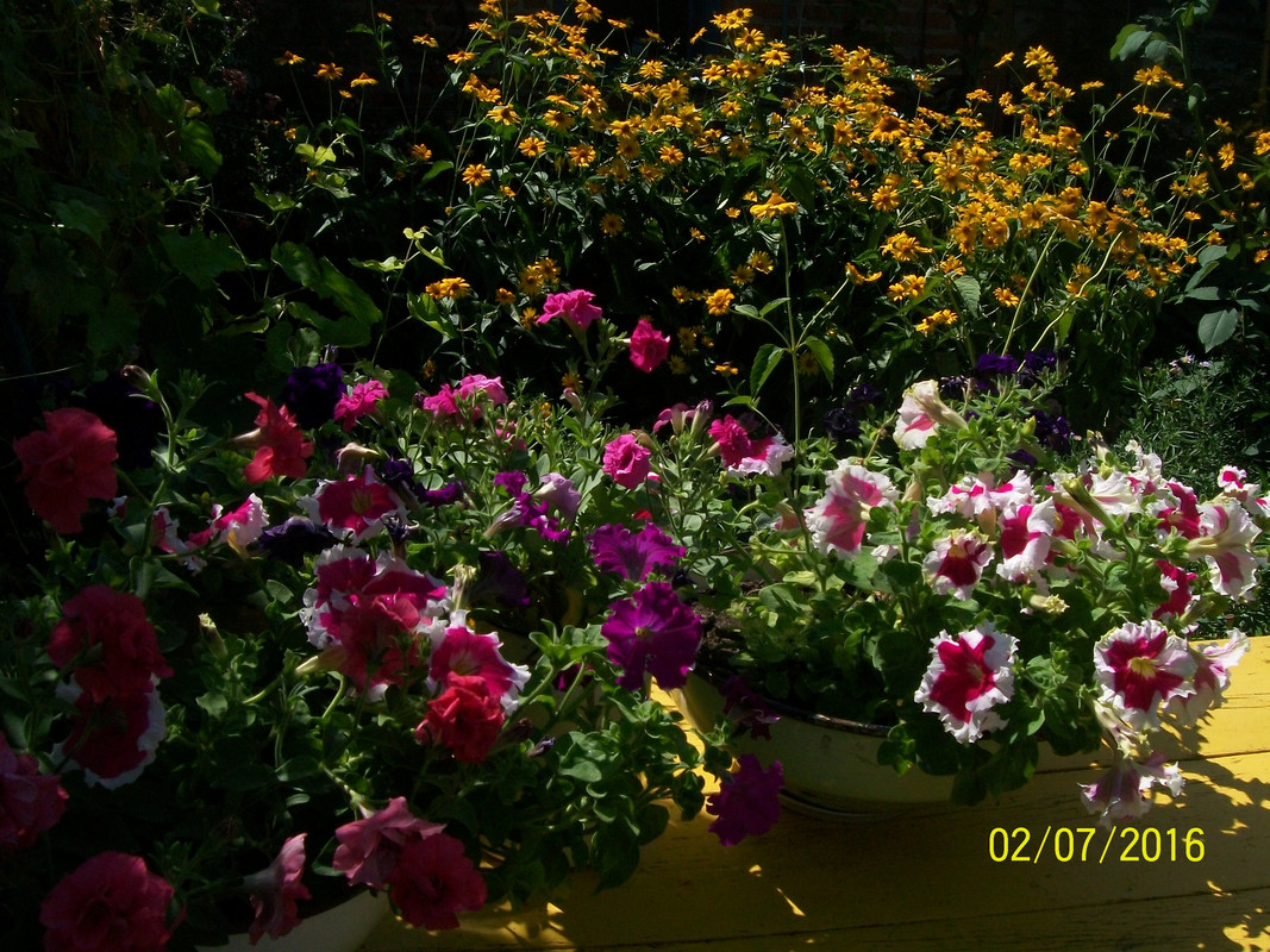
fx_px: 1321
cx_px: 635
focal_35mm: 36
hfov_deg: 51.4
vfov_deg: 39.6
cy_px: 476
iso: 80
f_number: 4.8
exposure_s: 1/640
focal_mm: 6
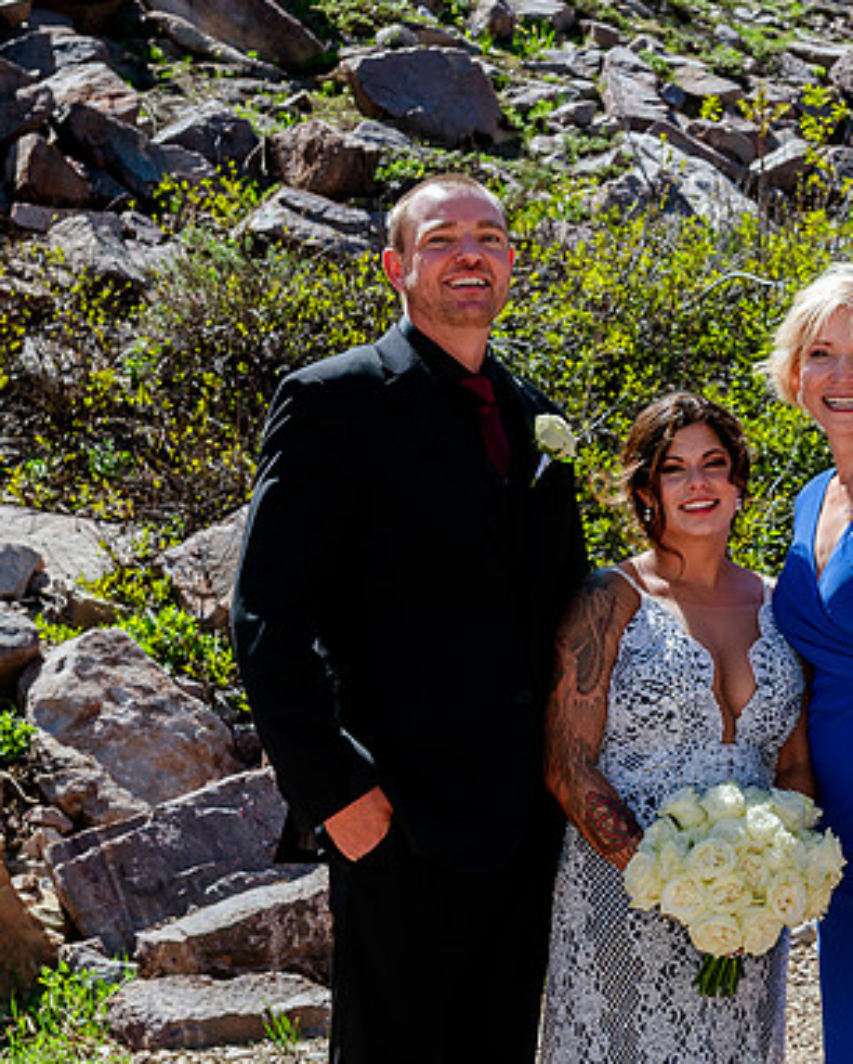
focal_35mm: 91
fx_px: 2869
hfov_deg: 16.7
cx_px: 758
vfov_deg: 21.0
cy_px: 447
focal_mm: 55
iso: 250
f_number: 7.1
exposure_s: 1/320
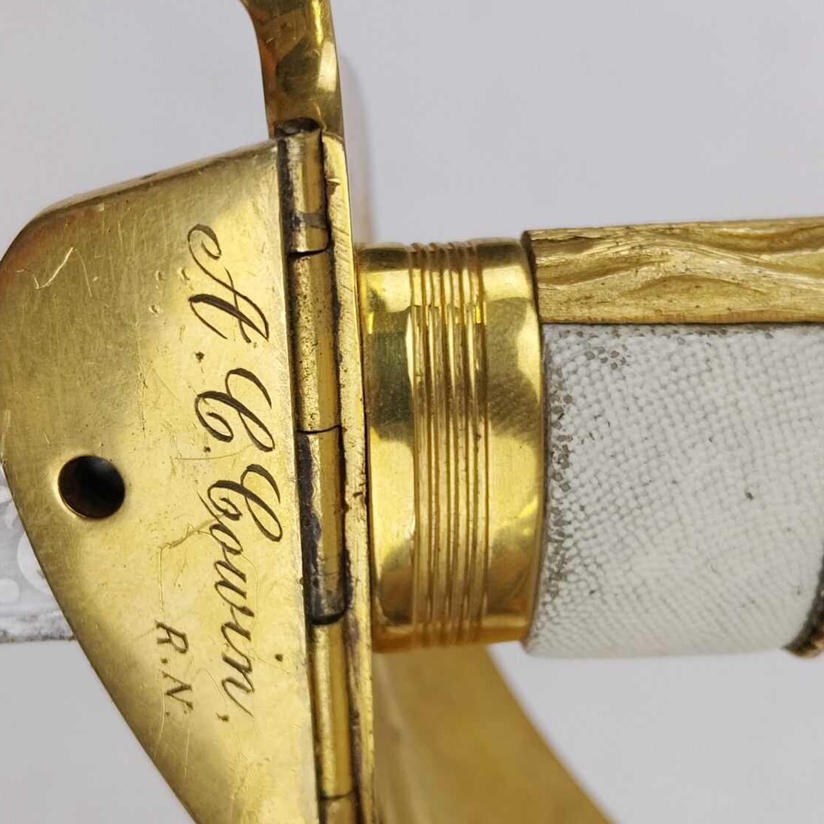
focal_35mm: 53
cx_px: 385
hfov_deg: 32.2
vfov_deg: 32.2
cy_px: 432
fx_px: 1427
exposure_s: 1/100
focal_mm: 4
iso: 40
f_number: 1.8
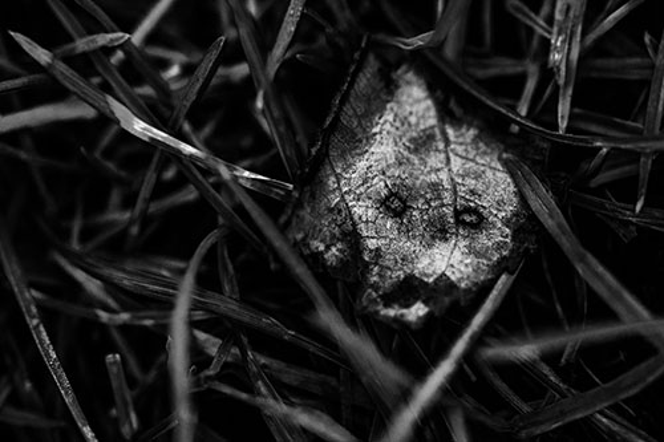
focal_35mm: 210
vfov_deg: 6.5
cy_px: 221
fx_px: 3872
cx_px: 332
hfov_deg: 9.8
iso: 2500
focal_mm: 210
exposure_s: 1/640
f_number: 7.1
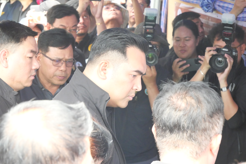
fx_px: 848
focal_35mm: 124
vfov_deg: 11.1
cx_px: 123
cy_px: 82
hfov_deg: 16.5
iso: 3200
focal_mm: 60
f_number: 5.6
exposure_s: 1/250
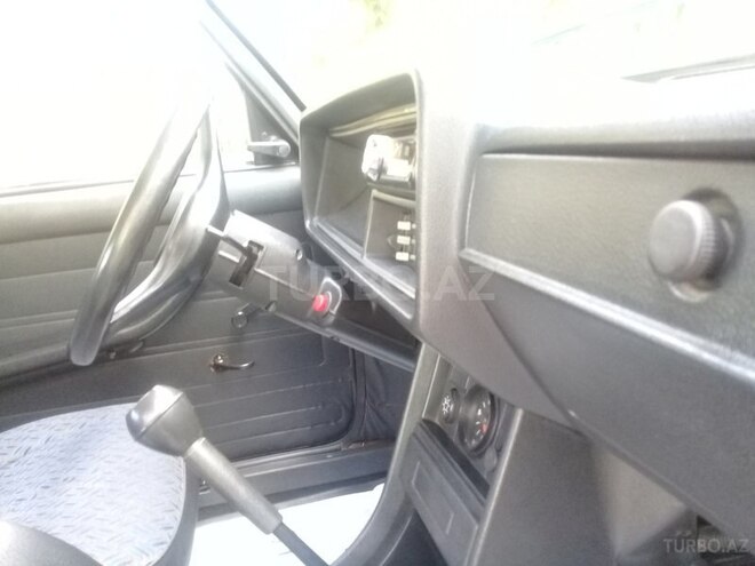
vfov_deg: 45.4
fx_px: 676
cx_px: 378
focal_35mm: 31
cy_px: 283
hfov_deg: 58.4
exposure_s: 1/40
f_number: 2.2
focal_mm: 3.3
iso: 250
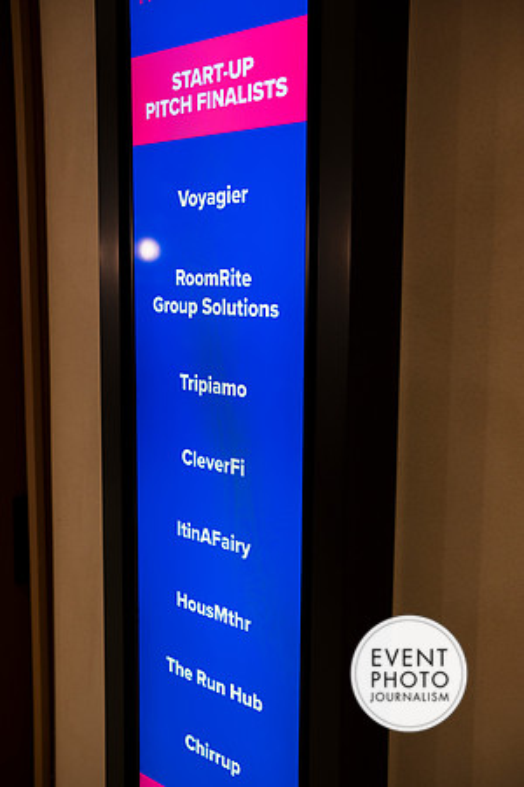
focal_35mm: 39
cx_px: 262
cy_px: 394
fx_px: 851
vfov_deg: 49.6
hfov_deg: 34.2
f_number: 3.2
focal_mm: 39
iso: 800
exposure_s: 1/200
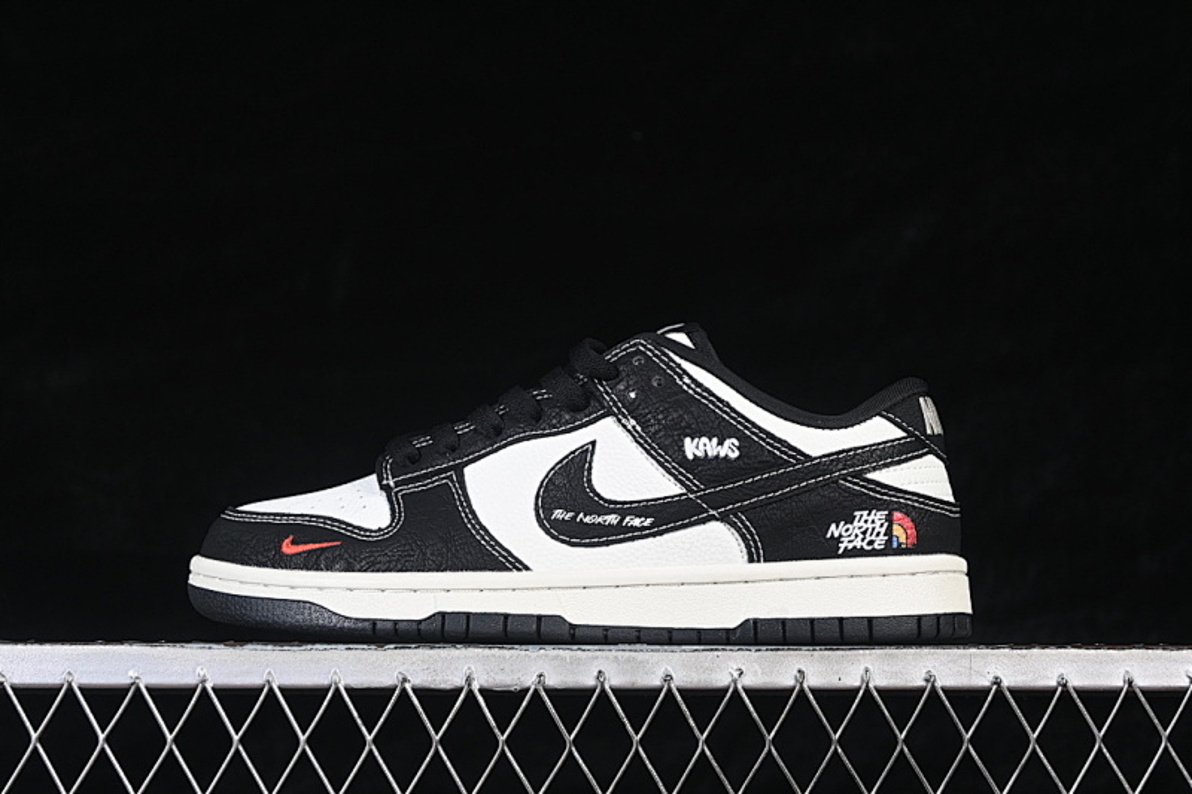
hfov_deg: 27.0
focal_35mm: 75
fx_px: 2483
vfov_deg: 18.2
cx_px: 596
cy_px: 397
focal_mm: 50
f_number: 6.3
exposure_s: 1/60
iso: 160
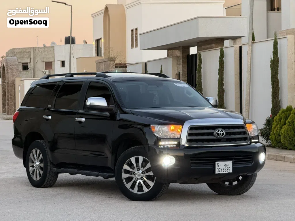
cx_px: 148
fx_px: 1023
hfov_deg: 16.4
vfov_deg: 12.3
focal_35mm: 120
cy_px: 110
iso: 125
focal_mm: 15.66
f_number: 2.8
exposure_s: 1/99
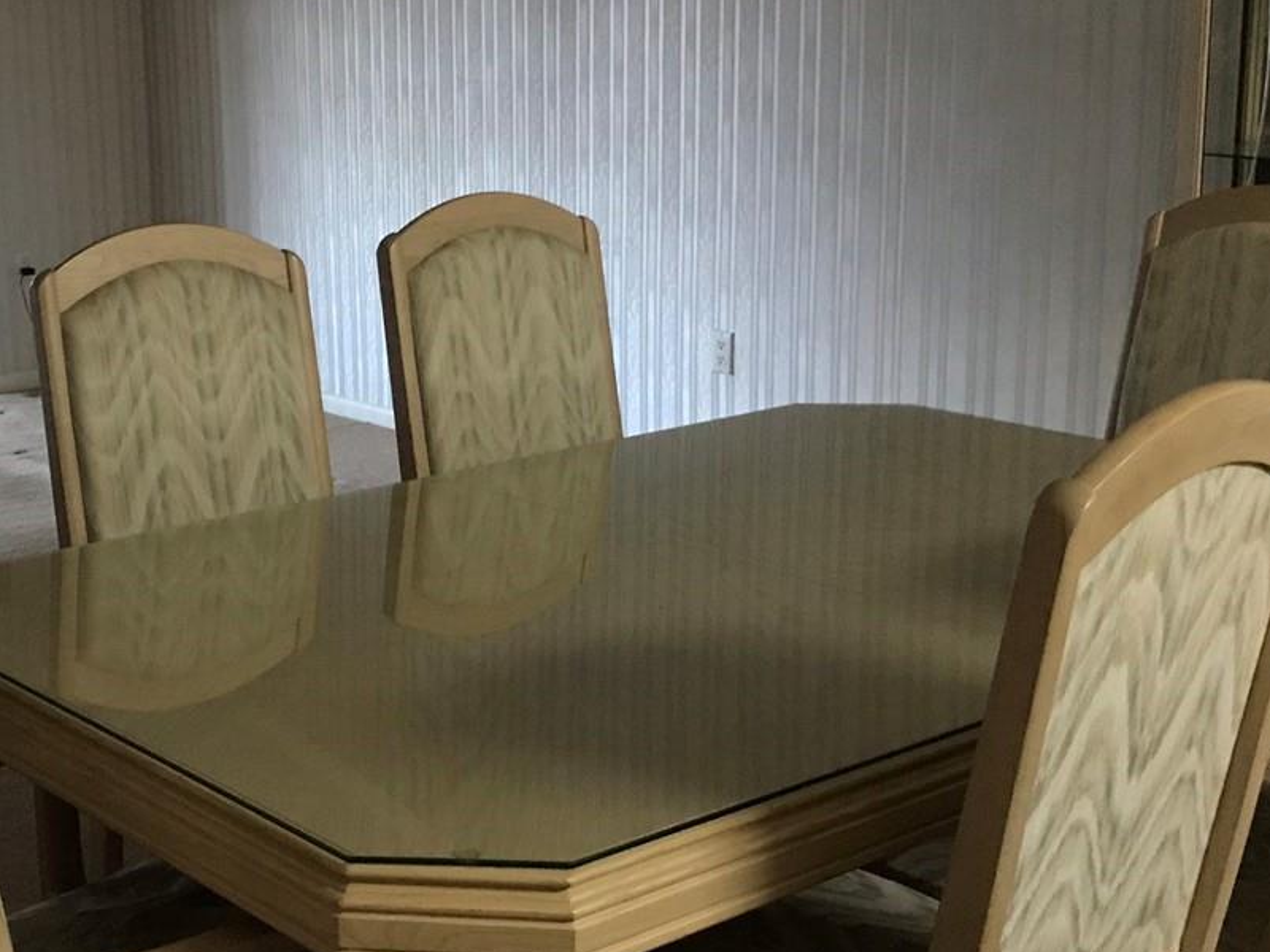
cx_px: 405
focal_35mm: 56
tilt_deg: -13.1
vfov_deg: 26.1
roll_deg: +0.7
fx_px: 2055
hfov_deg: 34.0
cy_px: 465
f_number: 1.8
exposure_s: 1/15
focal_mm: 3.99
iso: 100
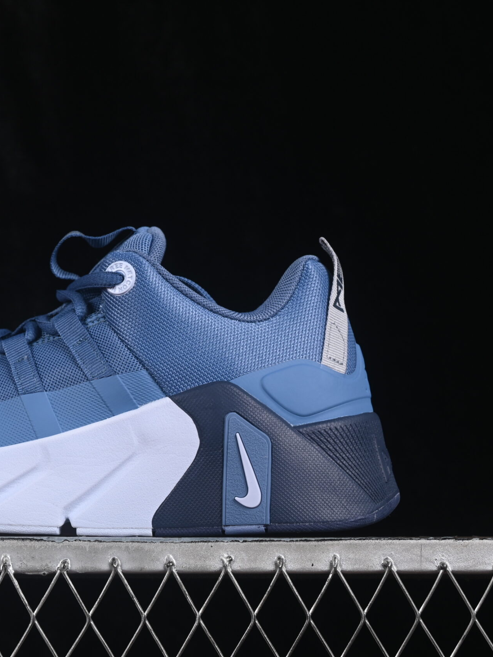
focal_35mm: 109
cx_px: 85
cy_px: 330
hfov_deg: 13.5
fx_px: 2070
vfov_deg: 18.0
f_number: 8
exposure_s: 1/80
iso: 160
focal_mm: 50
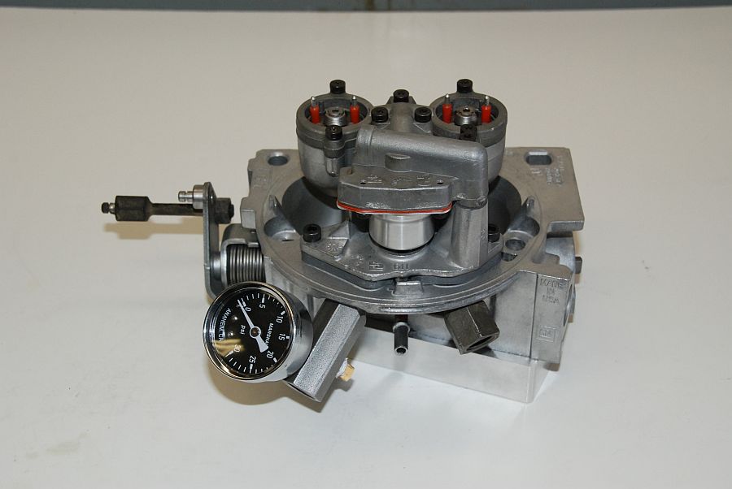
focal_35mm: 60
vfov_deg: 22.7
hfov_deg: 33.4
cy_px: 244
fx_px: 1221
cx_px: 366
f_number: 8
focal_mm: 40
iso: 800
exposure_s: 1/200
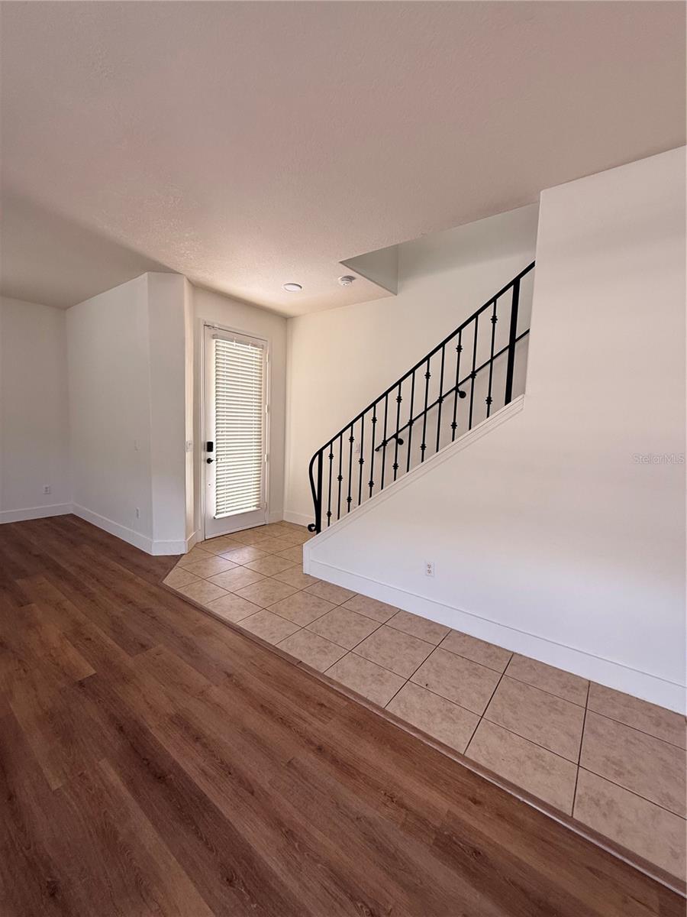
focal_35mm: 14
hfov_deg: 85.7
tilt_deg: -5.1
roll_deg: -2.2
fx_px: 370
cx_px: 344
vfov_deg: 102.1
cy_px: 458
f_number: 2.2
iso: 125
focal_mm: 2.22
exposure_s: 1/99
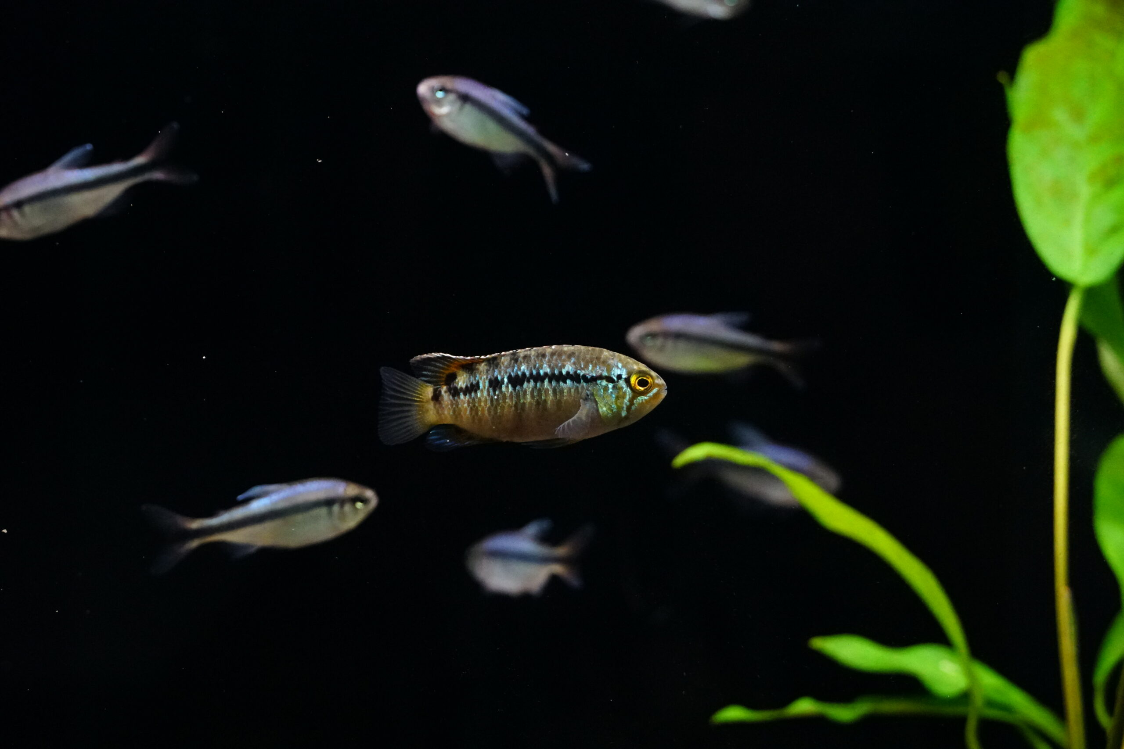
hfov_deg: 22.6
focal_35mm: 90
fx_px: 2810
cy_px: 374
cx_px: 562
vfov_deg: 15.2
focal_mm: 60
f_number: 5.6
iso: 6400
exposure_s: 1/250
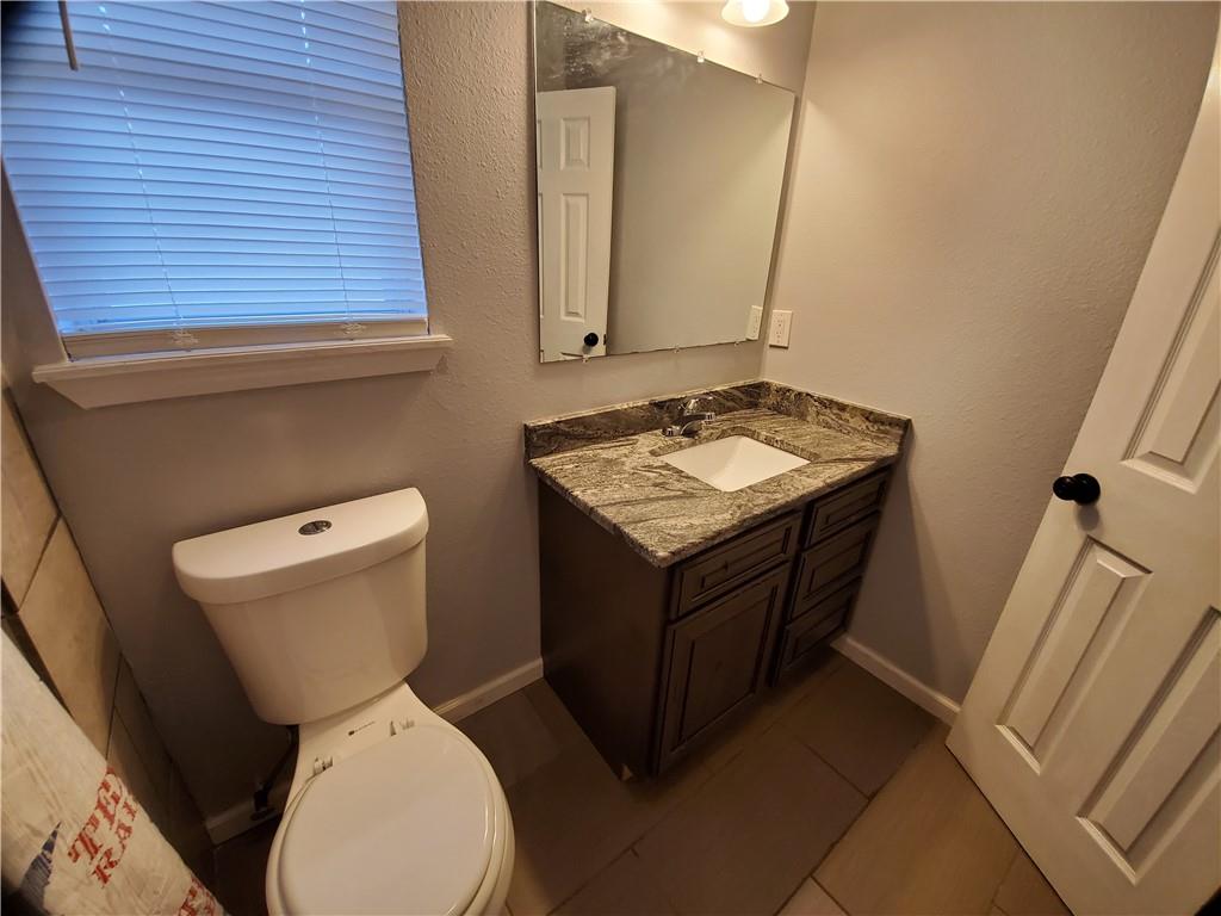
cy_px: 458
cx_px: 610
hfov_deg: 106.2
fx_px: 459
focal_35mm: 13
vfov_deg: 89.9
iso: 250
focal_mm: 1.8
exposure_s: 1/59
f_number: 2.2
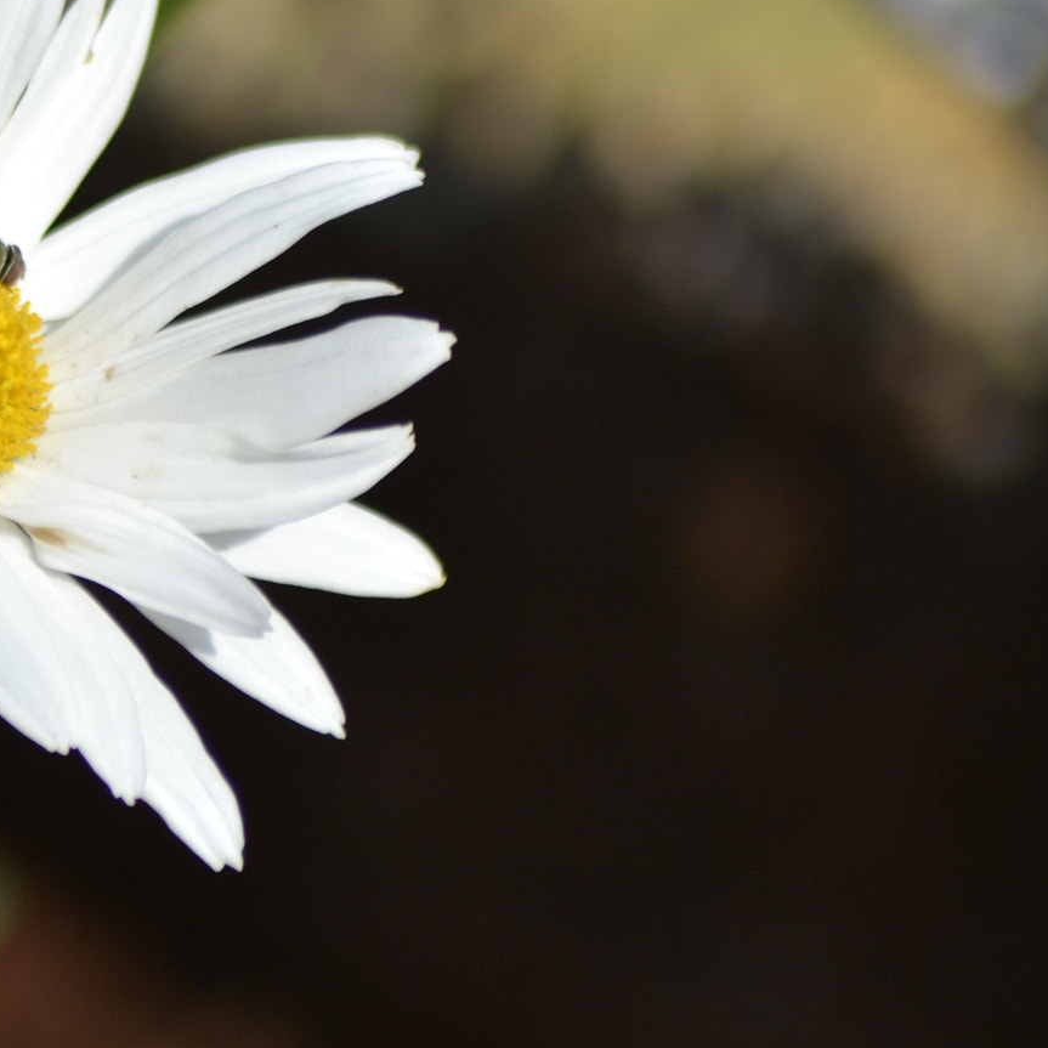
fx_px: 31067
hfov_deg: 1.9
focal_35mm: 907
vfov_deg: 1.9
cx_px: 11
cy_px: 247
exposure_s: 1/1000
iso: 180
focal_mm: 300
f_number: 5.6
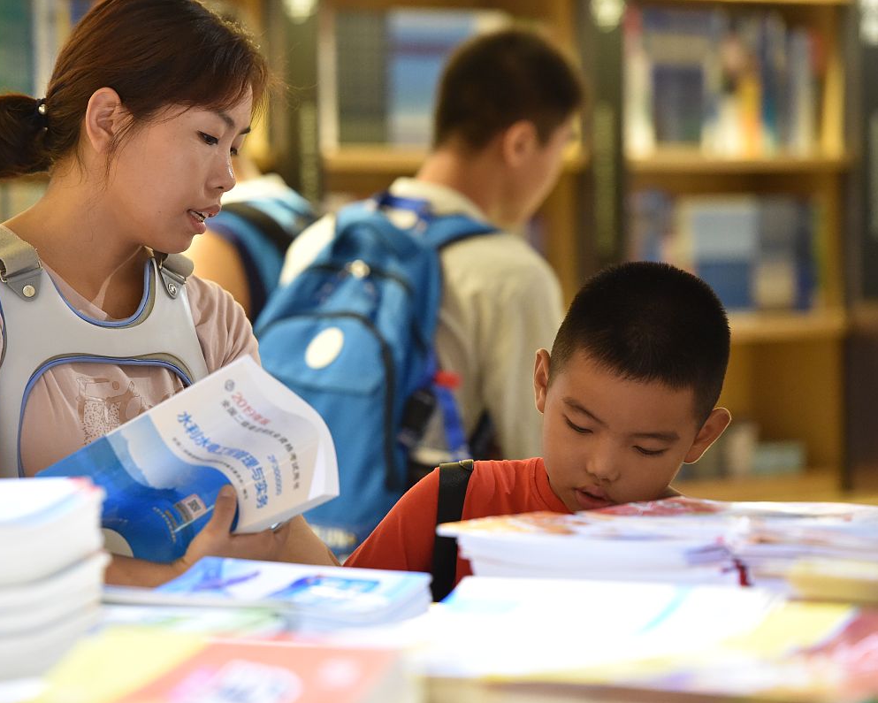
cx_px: 353
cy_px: 352
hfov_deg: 10.3
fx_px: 4861
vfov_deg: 8.3
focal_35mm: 187
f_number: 4
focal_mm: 165
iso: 8000
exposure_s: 1/200
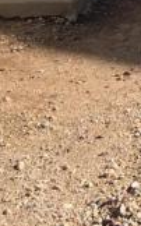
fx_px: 899
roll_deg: +1.3
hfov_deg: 8.4
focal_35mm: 146
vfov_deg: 13.5
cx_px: 302
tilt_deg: -8.8
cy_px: -110
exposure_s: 1/1350
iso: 25
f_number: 2.2
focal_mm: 4.15
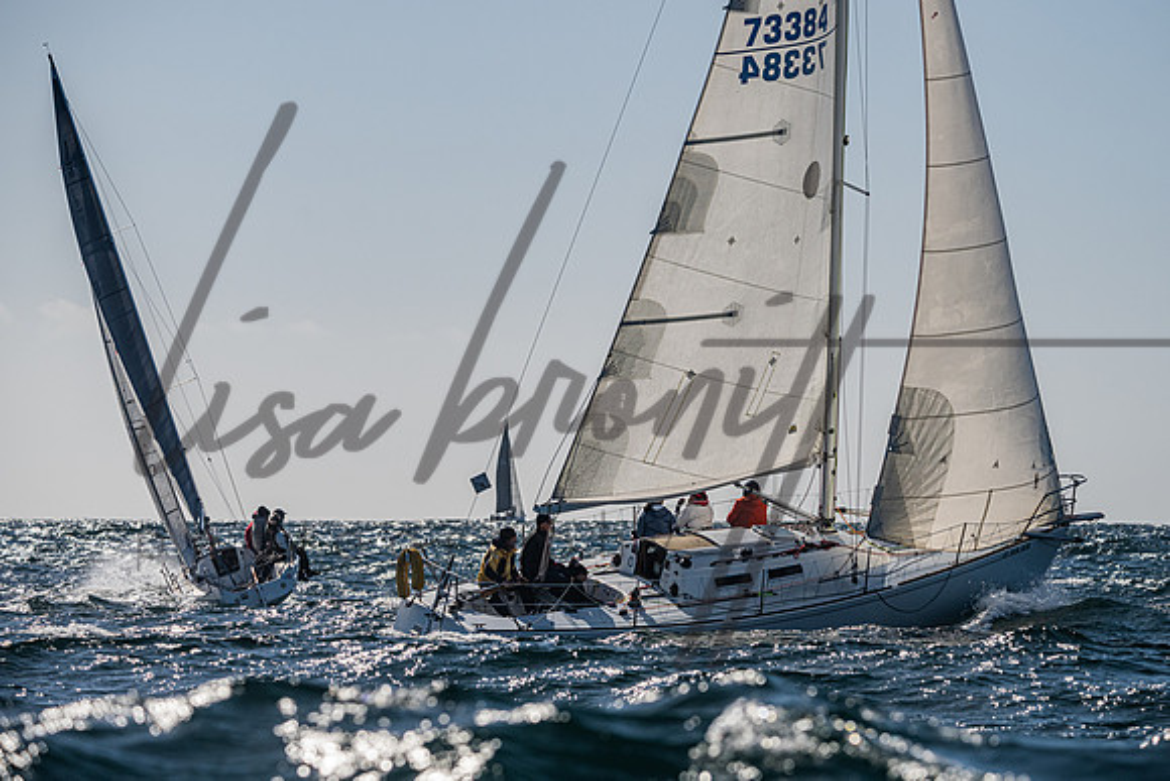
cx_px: 635
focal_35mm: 228
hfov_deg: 9.0
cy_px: 365
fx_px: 7410
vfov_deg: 6.0
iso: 400
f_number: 6.3
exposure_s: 1/8000
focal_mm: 190
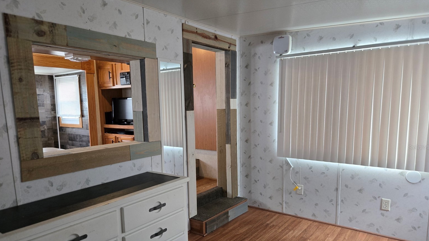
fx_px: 296
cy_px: 147
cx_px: 212
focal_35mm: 26
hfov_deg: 71.9
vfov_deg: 44.1
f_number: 1.8
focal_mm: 5.4
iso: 400
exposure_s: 1/120
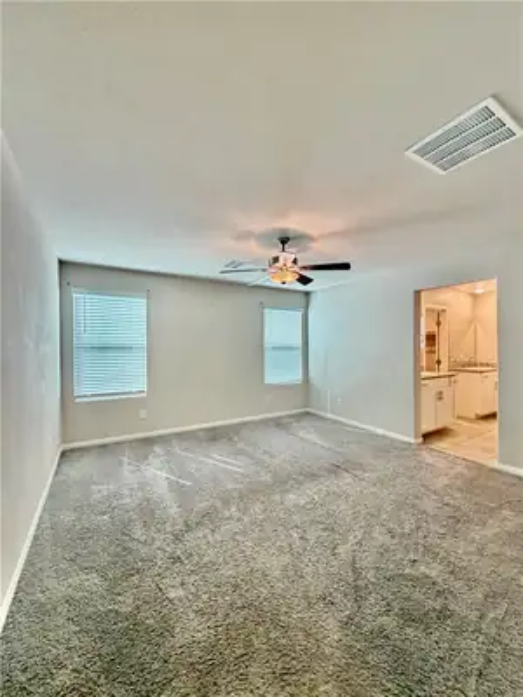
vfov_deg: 102.1
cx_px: 262
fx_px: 282
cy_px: 348
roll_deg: +1.0
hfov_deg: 85.7
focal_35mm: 14
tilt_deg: +0.7
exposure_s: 1/60
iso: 200
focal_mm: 2.22
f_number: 2.2
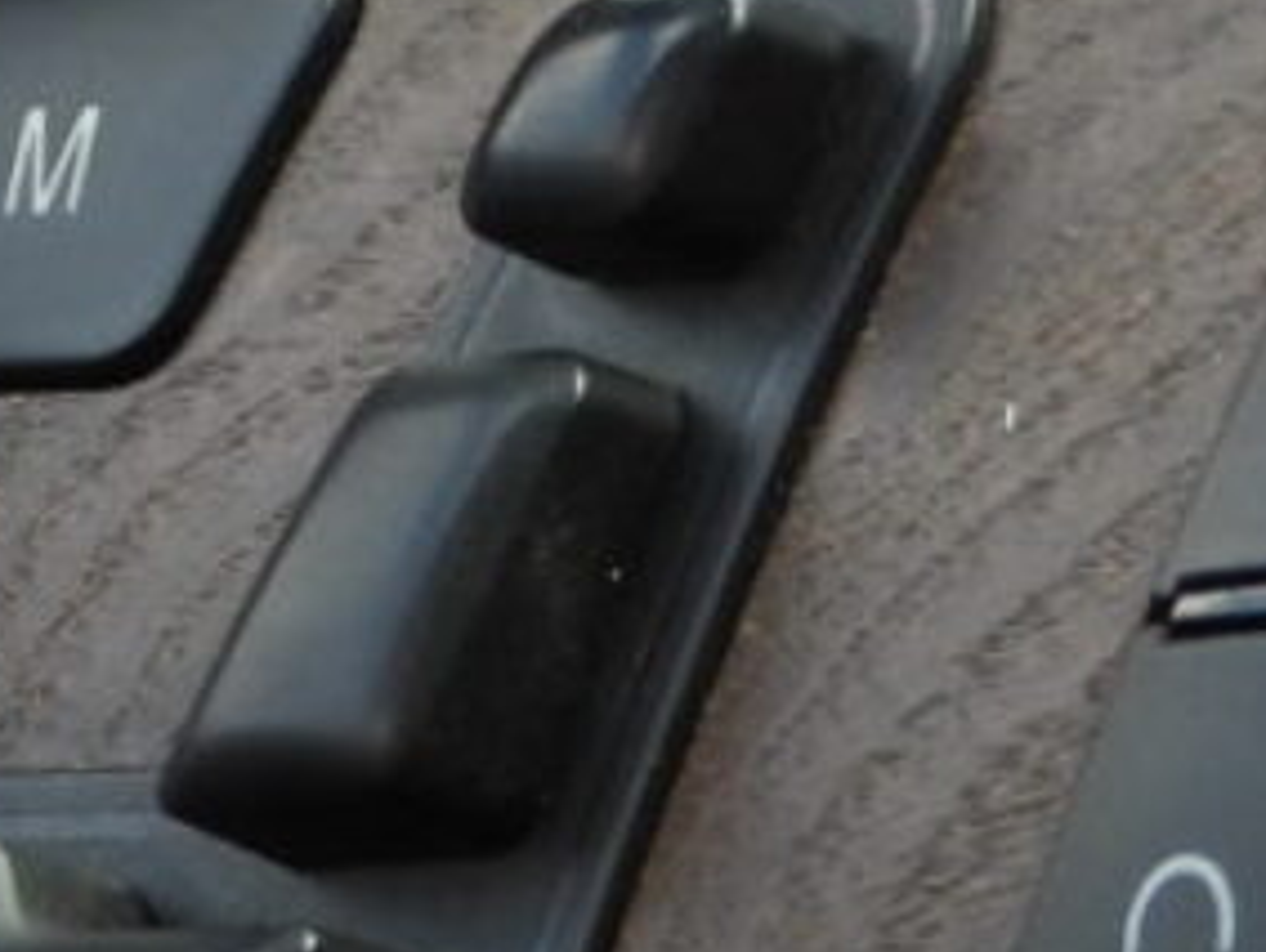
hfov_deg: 2.5
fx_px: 28526
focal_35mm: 779
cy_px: 429
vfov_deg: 1.9
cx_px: 40
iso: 100
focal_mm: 27.9
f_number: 4
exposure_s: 1/80
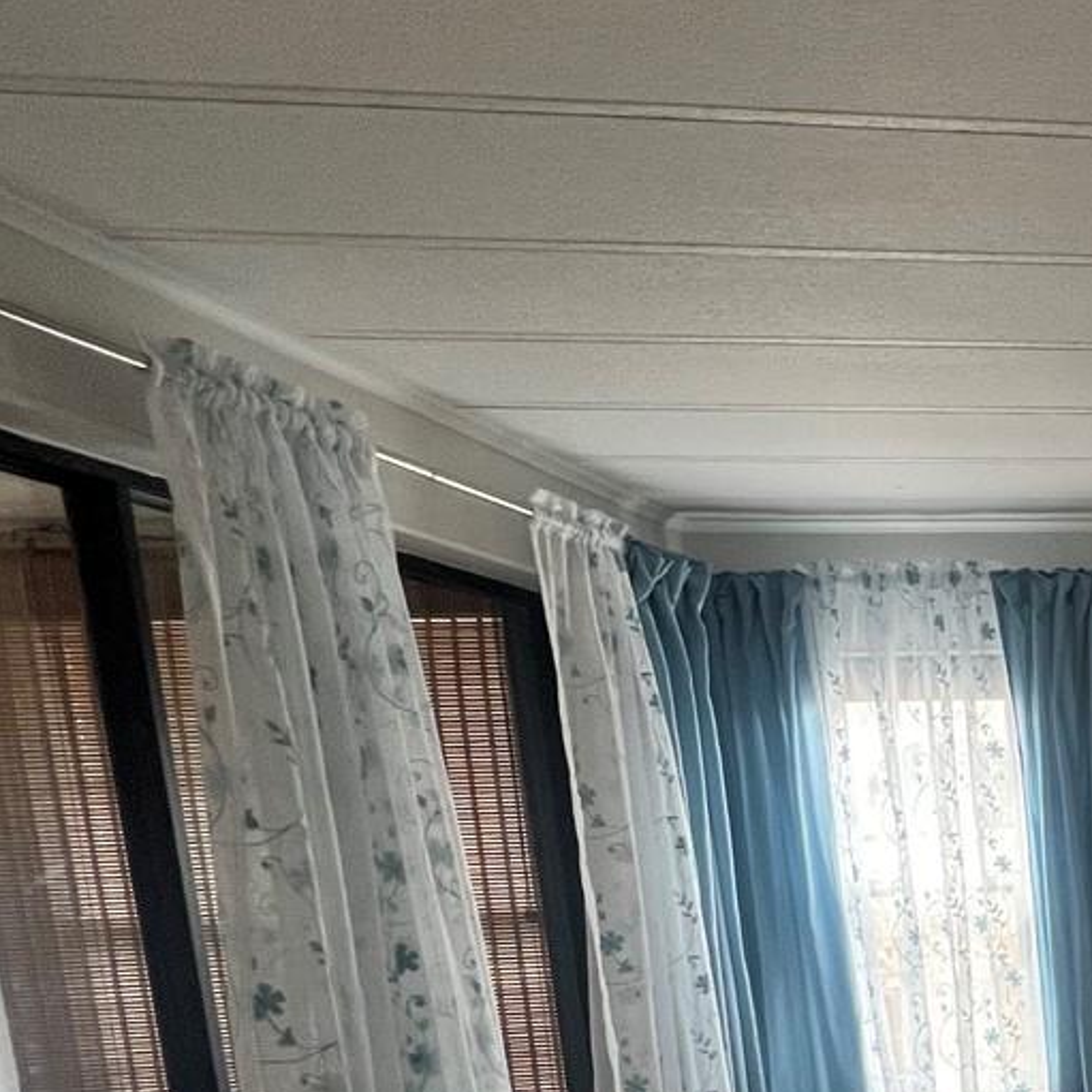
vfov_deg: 42.0
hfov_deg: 31.1
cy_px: 1002
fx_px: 1285
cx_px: 1534
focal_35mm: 36
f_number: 1.8
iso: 200
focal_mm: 1.57
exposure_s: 1/60
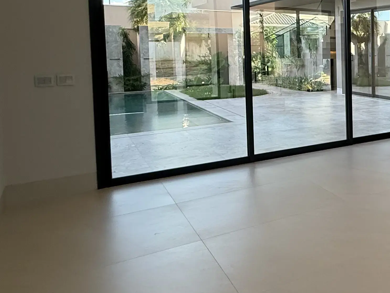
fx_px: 428
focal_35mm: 38
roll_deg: -0.3
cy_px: 69
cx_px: 525
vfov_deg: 36.7
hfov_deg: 33.3
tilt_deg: -2.3
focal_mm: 2.22
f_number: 2.2
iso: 125
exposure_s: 1/120
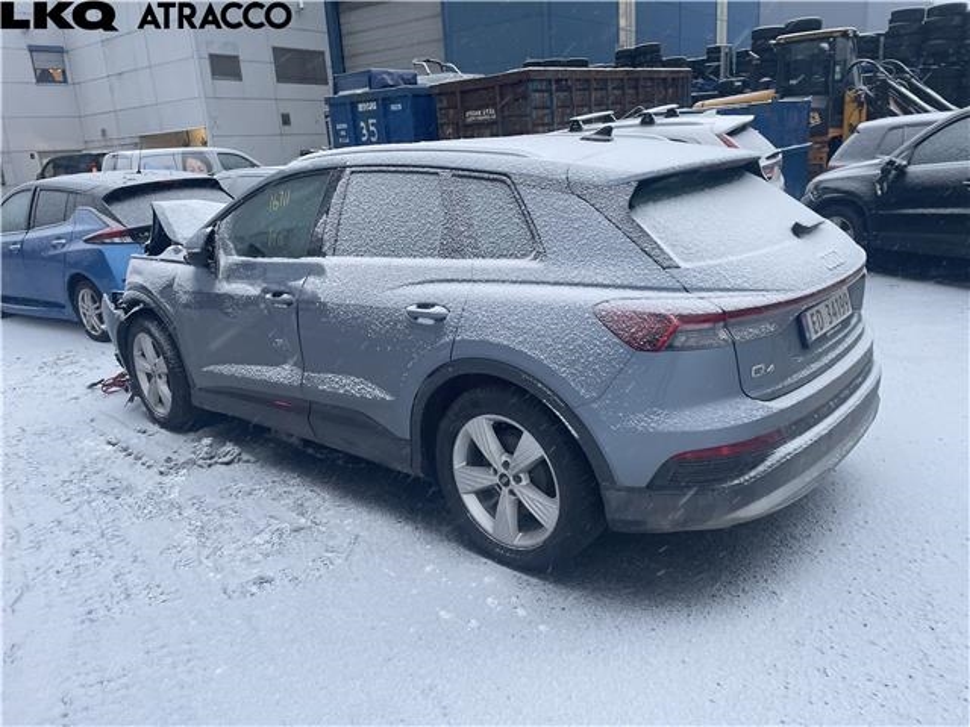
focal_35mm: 26
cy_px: 364
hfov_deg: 67.3
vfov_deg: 53.1
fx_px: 729
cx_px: 485
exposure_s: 1/121
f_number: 1.6
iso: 100
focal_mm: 4.2
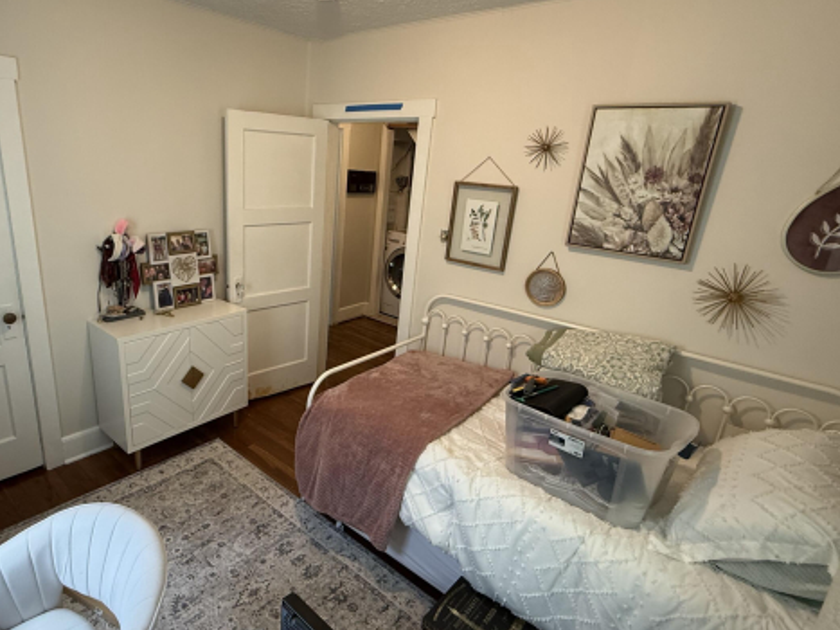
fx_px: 485
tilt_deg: -17.2
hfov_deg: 80.7
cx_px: 334
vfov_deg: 65.9
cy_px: 310
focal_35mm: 20
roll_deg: -3.4
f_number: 2.2
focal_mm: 2.22
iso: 250
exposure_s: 1/60
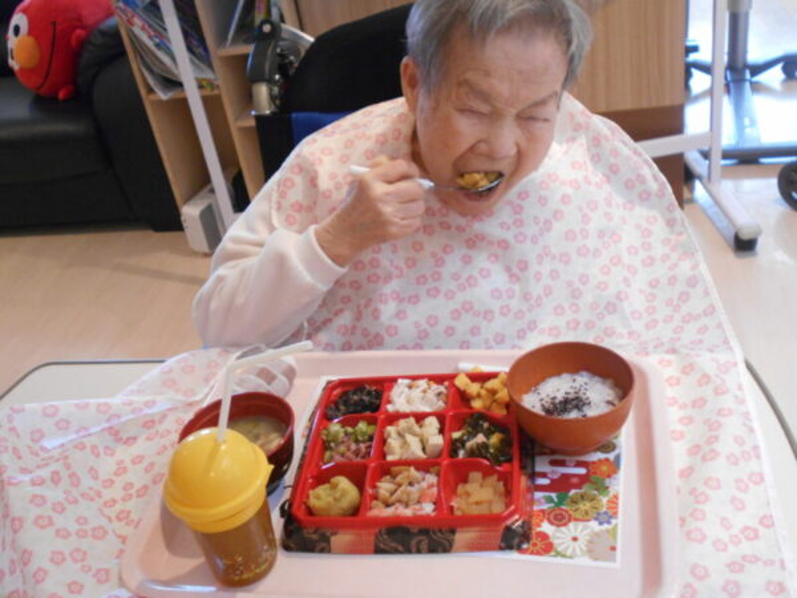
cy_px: 299
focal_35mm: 39
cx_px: 398
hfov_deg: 47.9
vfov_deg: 36.8
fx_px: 898
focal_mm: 6.7
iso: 360
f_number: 3.9
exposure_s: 1/30
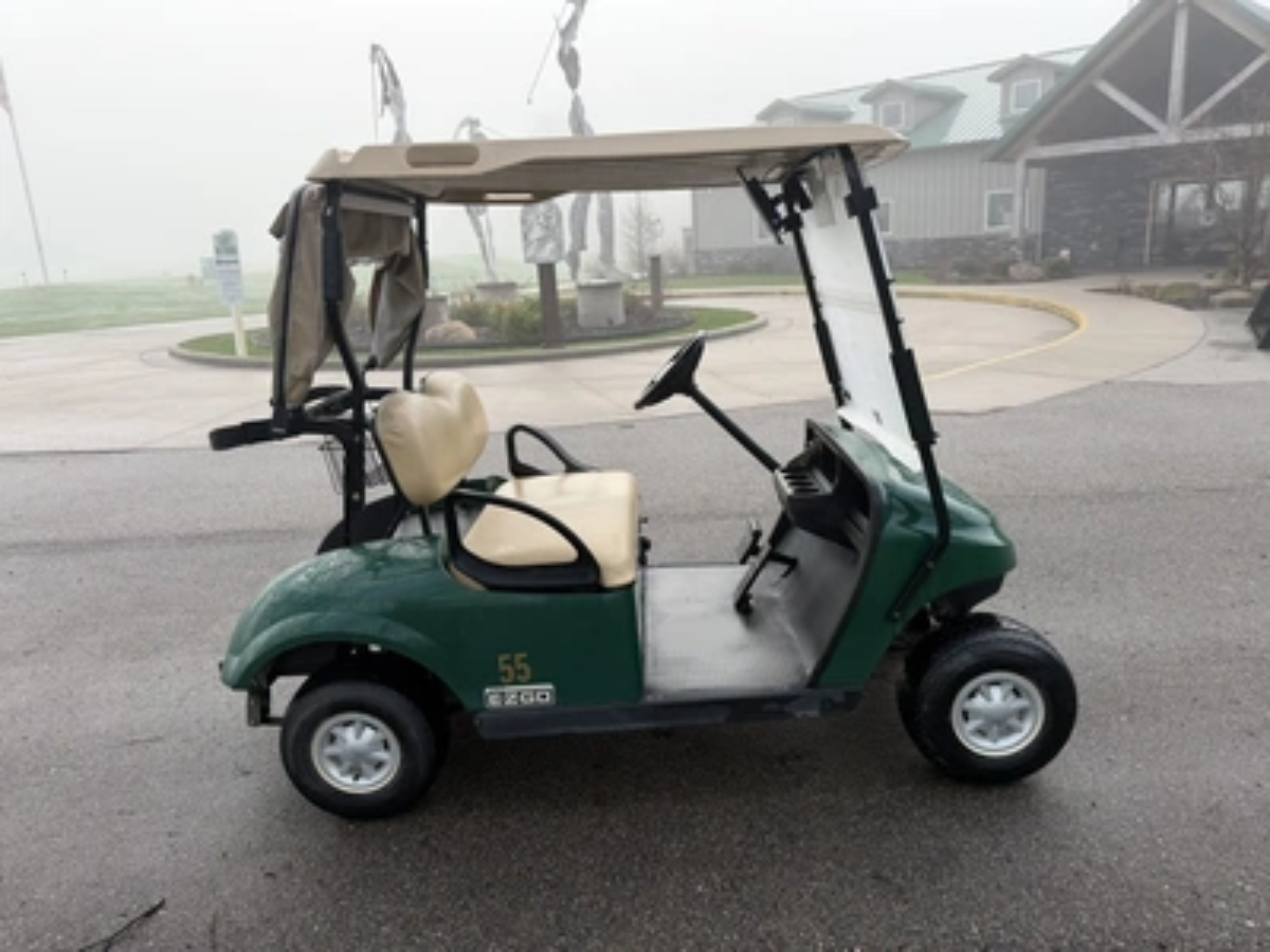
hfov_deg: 71.6
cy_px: 476
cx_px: 635
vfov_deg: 56.8
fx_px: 881
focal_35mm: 24
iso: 80
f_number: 1.78
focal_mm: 6.76
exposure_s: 1/403
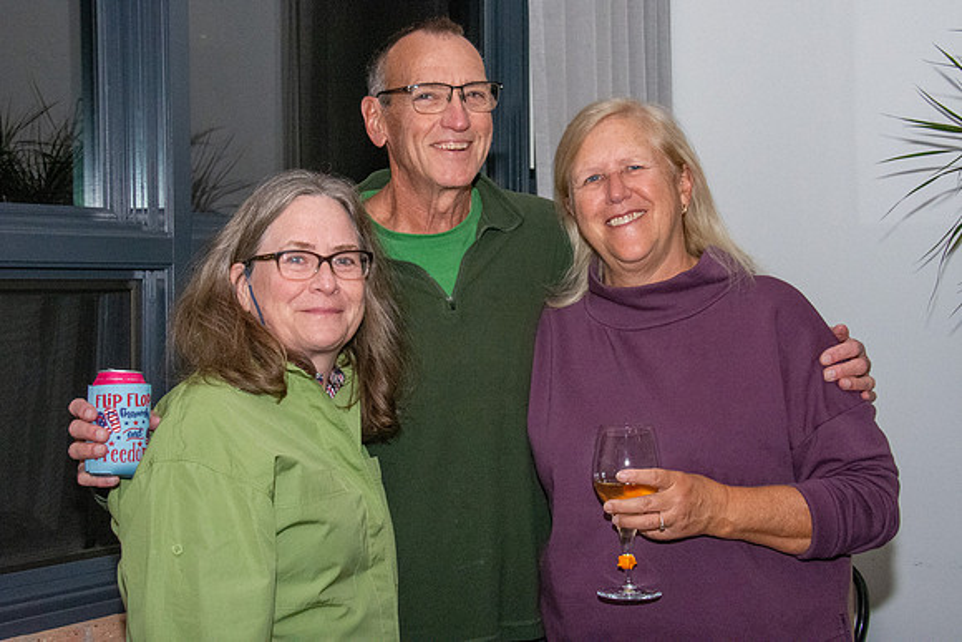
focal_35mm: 65
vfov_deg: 20.9
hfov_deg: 30.8
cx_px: 439
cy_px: 293
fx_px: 1742
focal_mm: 40
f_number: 16
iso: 5000
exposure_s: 1/250
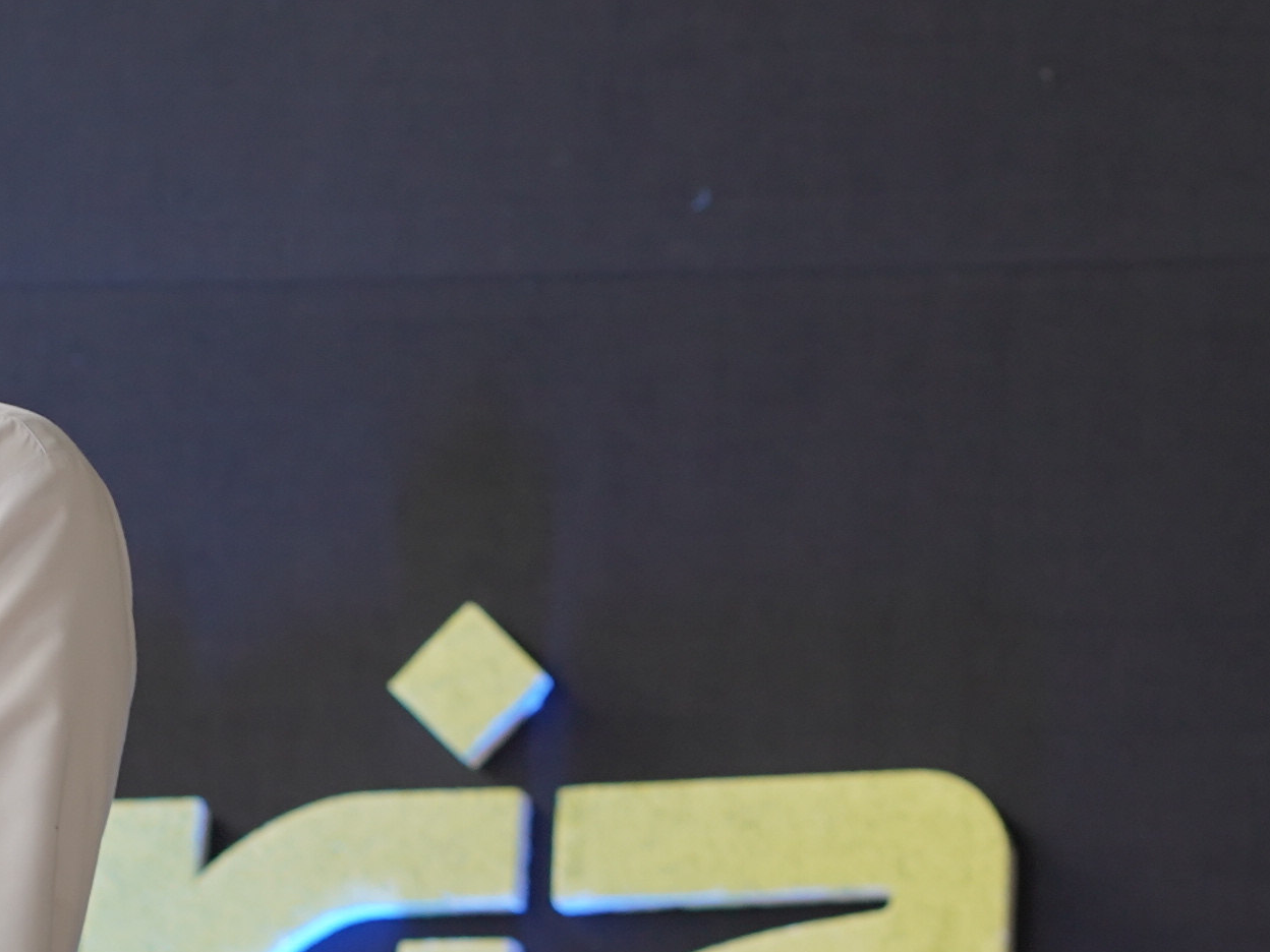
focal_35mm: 385
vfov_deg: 3.9
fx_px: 14125
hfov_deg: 5.1
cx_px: 56
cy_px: 479
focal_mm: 85
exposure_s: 1/60
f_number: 4
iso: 200
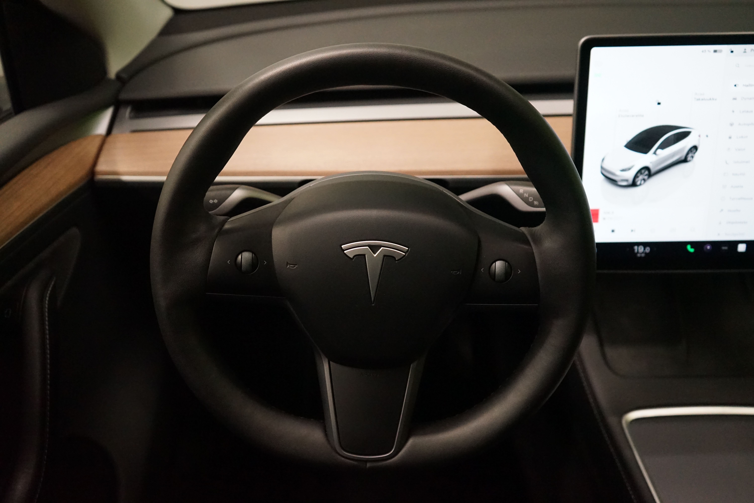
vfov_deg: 41.1
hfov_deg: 58.7
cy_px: 252
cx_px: 377
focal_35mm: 32
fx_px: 670
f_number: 4
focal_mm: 32
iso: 6400
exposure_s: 1/160
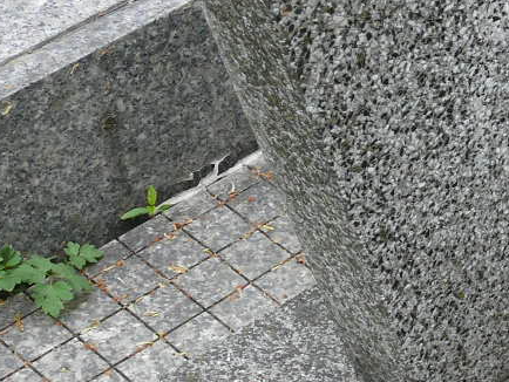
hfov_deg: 13.6
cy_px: 251
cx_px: 924
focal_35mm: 129
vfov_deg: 11.5
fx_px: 1898
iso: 100
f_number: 4
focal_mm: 7.4
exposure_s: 1/160
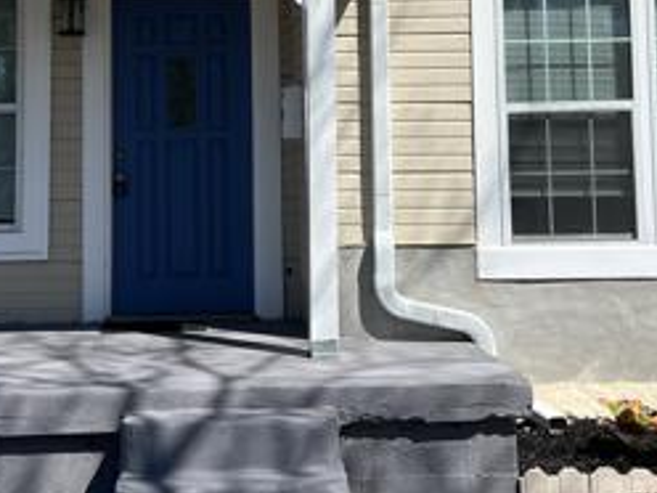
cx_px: 260
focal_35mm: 67
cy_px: 77
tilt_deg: +3.4
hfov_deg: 28.9
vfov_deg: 21.6
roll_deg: -0.2
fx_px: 1272
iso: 50
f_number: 1.5
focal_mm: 5.7
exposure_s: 1/5882
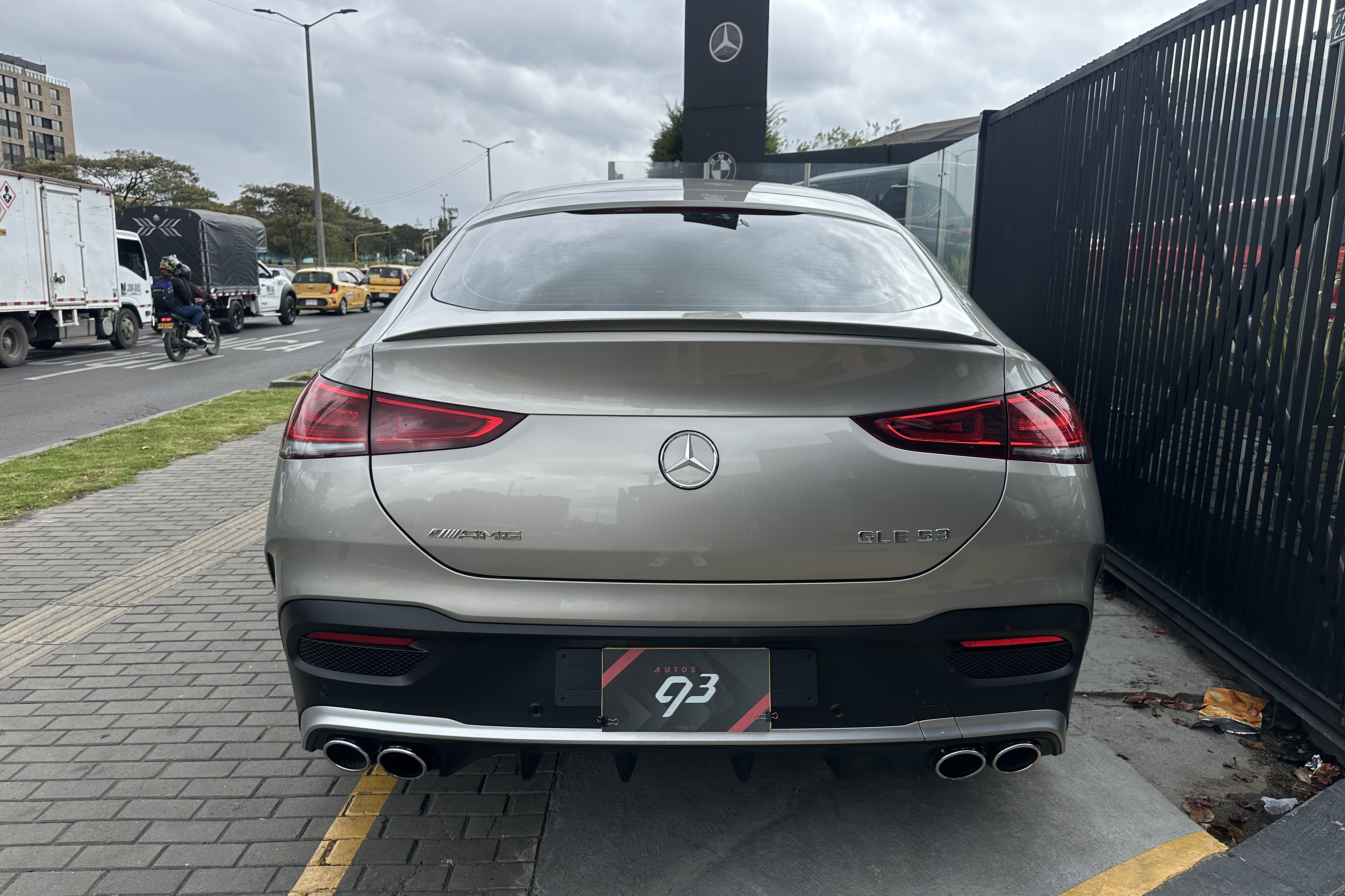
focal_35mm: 25
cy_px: 447
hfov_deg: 71.5
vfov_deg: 51.3
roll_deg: -1.2
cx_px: 672
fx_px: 934
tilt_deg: -11.0
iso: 80
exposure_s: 1/1880
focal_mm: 6.86
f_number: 1.78
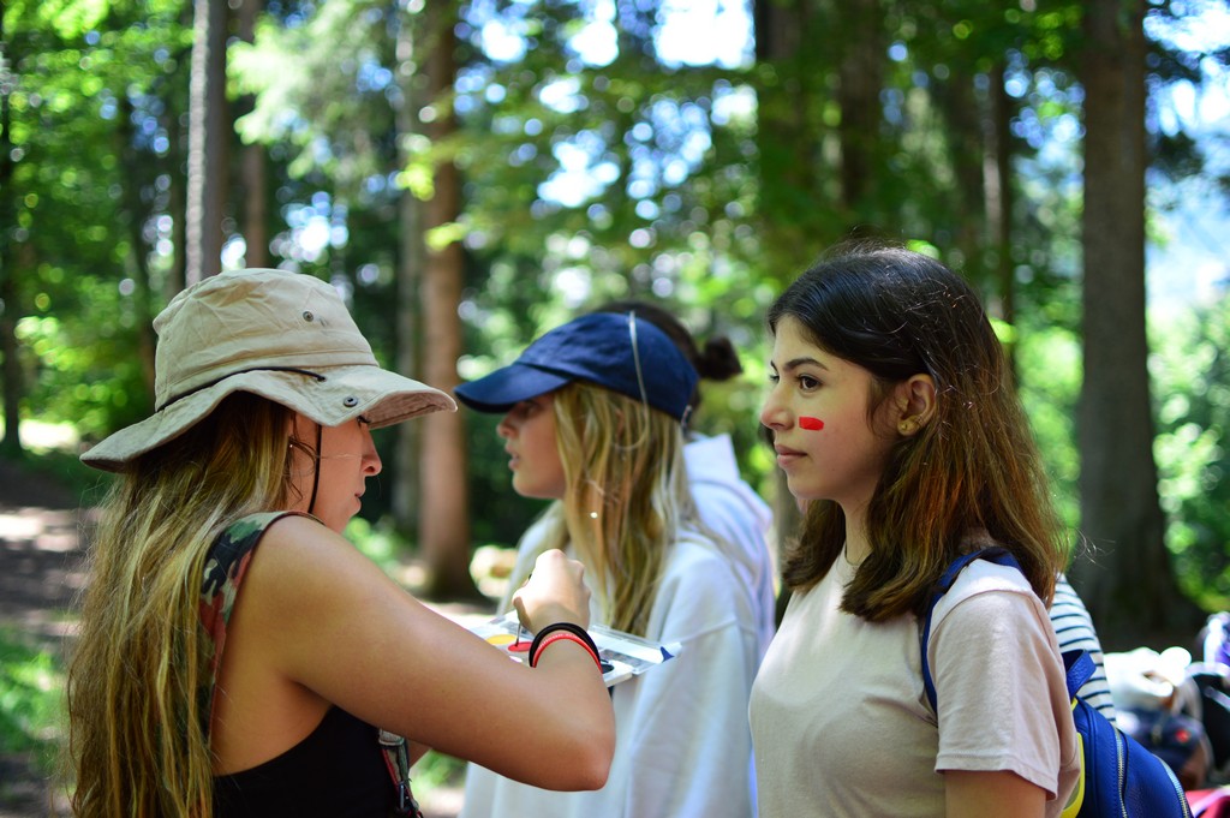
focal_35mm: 52
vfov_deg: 25.7
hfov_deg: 37.9
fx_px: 1792
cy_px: 409
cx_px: 615
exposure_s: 1/320
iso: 200
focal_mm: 35
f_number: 1.8
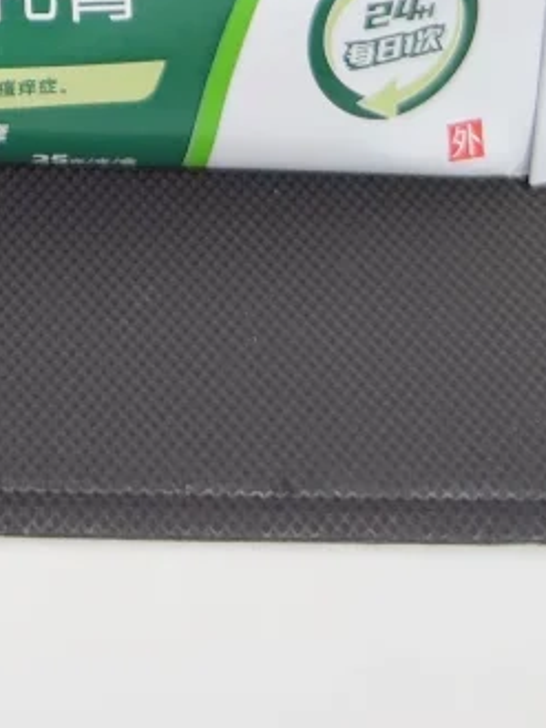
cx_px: -190
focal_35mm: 105
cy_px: -706
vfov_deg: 15.3
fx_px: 2207
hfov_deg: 13.5
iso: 200
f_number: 1.78
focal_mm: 6.76
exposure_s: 1/99
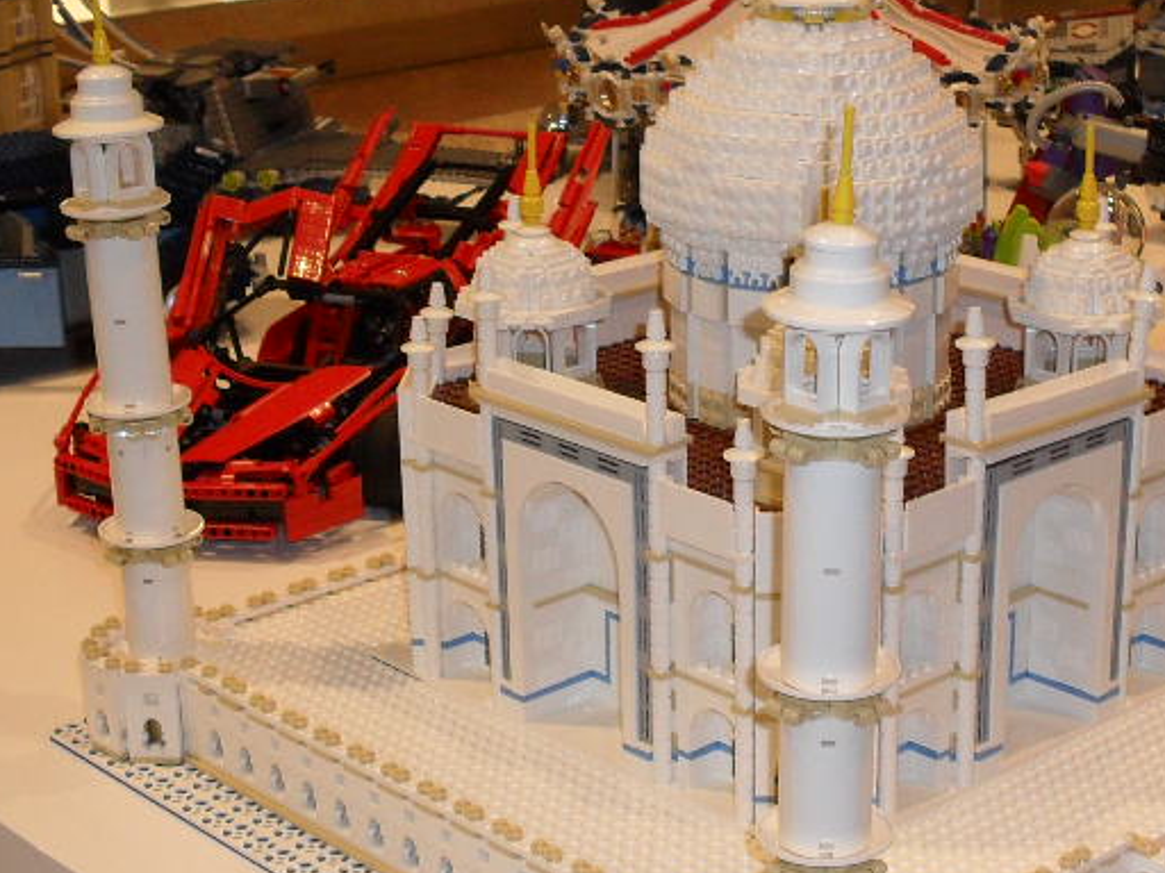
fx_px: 2356
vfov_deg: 21.0
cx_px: 817
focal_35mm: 70
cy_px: 532
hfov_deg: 27.5
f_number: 3.2
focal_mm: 6.3
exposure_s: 1/45
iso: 200
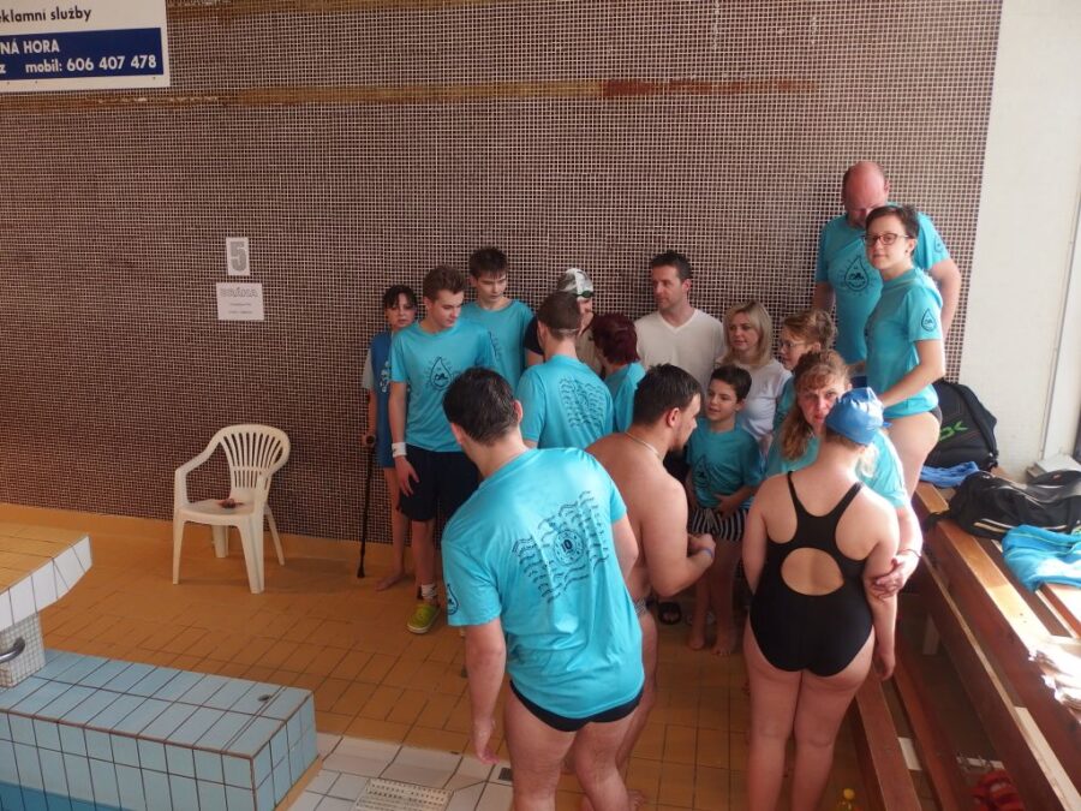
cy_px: 406
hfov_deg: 67.3
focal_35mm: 26
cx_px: 540
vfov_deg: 53.1
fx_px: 812
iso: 100
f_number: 2.5
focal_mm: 4.7
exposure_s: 1/100
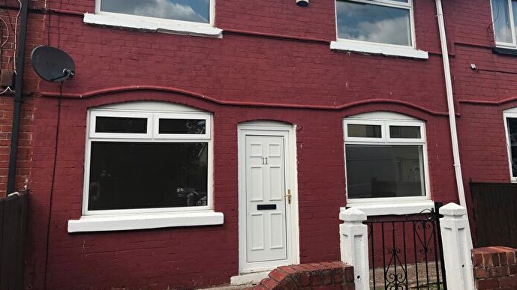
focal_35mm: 31
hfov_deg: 62.6
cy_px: 102
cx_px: 260
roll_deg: +1.1
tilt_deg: +9.7
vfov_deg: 37.4
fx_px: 425
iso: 20
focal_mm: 3.99
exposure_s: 1/958
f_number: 1.8
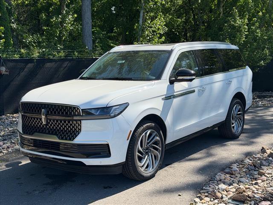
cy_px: 102
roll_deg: -0.1
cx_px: 136
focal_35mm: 48
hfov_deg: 39.7
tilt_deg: -6.9
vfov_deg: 30.3
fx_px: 379
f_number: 1.78
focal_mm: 6.76
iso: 80
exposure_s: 1/3704
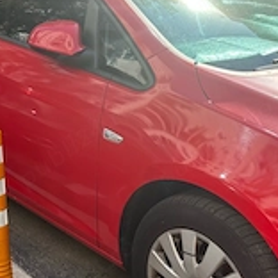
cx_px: 112
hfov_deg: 29.0
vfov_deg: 29.0
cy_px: 166
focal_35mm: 59
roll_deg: -0.7
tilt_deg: -18.0
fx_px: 536
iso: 64
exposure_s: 1/1901
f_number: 1.6
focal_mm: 5.96
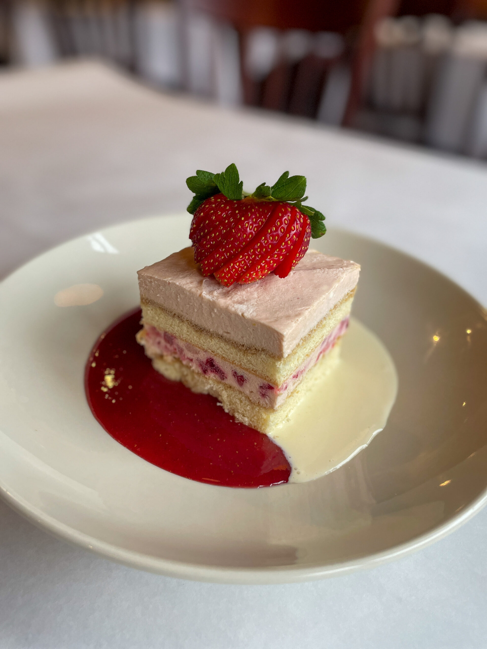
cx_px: 244
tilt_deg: -34.7
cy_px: 324
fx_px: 488
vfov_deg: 67.3
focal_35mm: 26
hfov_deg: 53.1
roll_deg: -3.2
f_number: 1.6
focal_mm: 4.2
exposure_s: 1/120
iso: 125
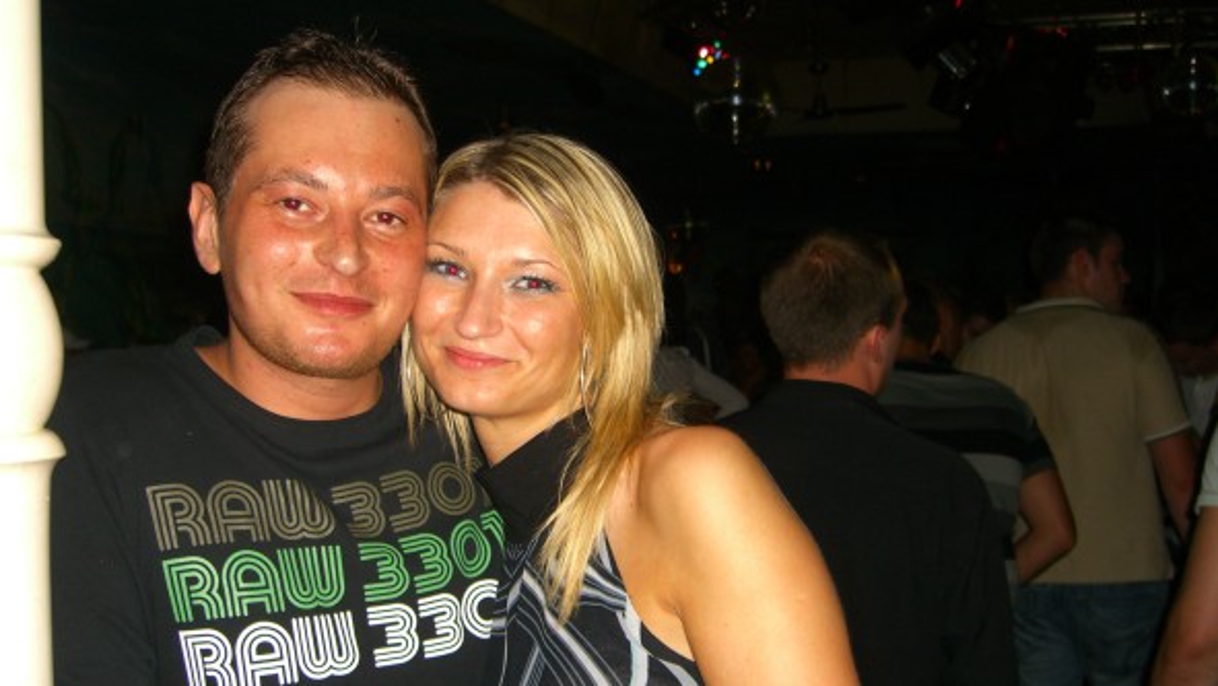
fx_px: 1357
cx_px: 602
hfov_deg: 48.3
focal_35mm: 42
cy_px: 381
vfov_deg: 28.4
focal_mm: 7.9
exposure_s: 1/60
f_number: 2.8
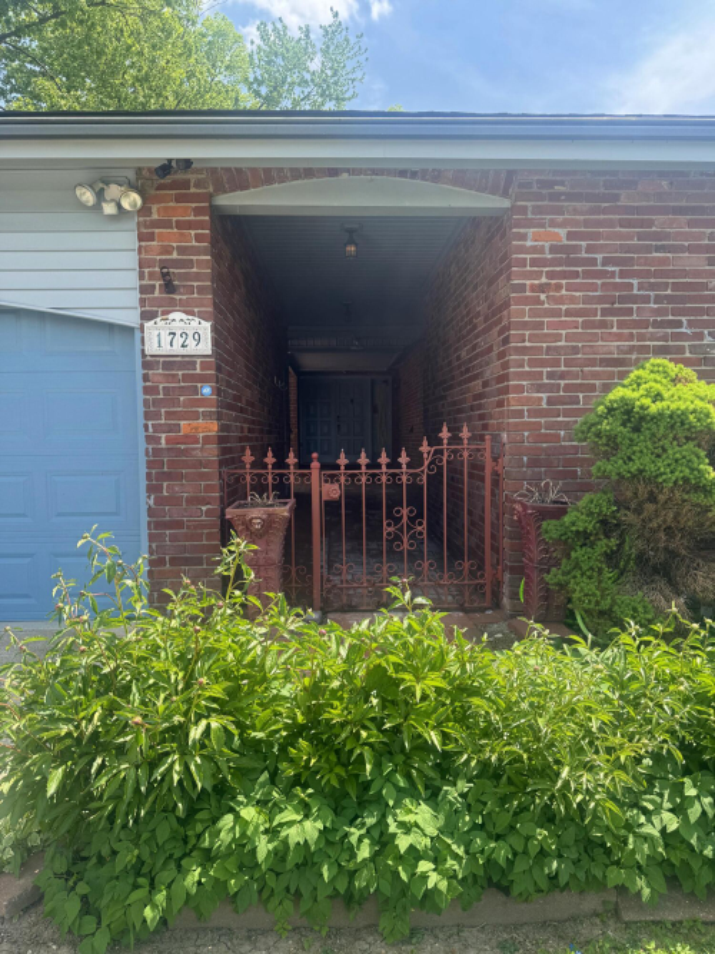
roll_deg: -0.4
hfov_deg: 56.8
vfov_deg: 71.6
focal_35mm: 24
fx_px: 661
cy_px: 477
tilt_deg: -3.9
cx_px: 358
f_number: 1.78
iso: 80
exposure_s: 1/1112
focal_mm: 6.76
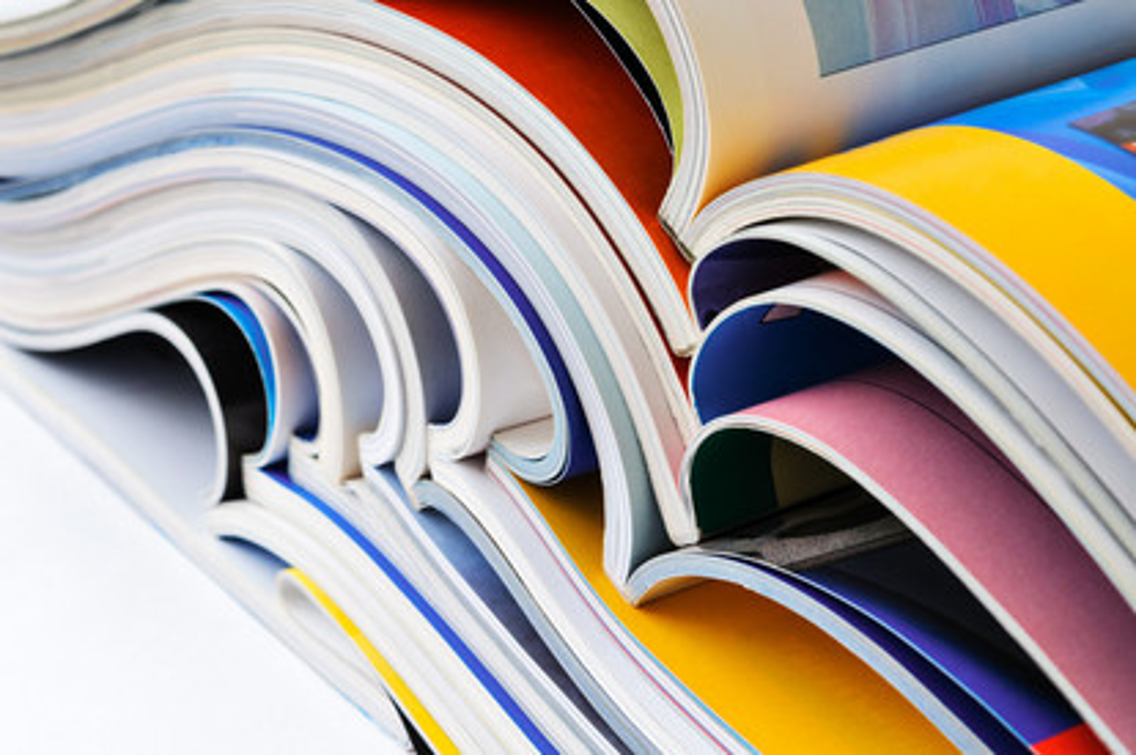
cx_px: 568
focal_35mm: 90
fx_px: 2837
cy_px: 378
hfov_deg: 22.6
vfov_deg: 15.2
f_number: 13
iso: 200
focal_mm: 60
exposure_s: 1/8
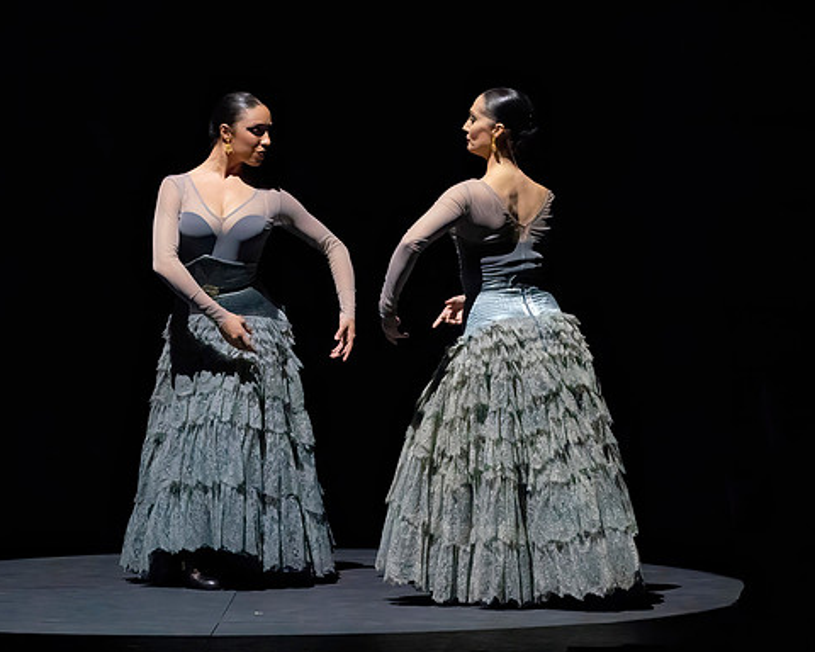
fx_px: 12302
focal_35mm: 510
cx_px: 414
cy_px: 288
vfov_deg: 3.0
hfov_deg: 3.8
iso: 20000
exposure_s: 1/400
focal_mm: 373
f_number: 14
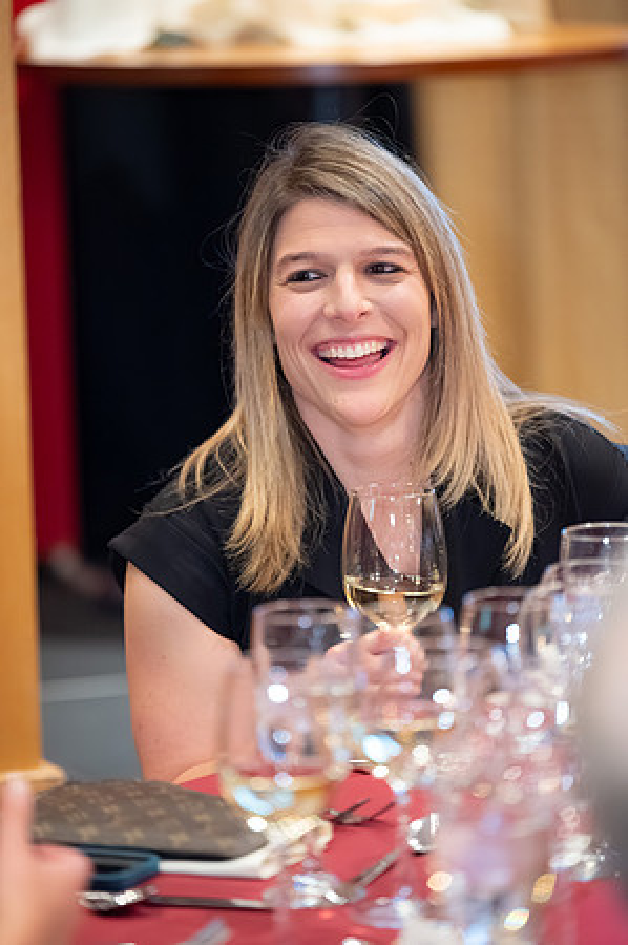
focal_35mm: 200
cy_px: 472
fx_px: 5245
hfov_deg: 6.9
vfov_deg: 10.3
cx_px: 314
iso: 8000
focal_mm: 200
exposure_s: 1/125
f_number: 2.8
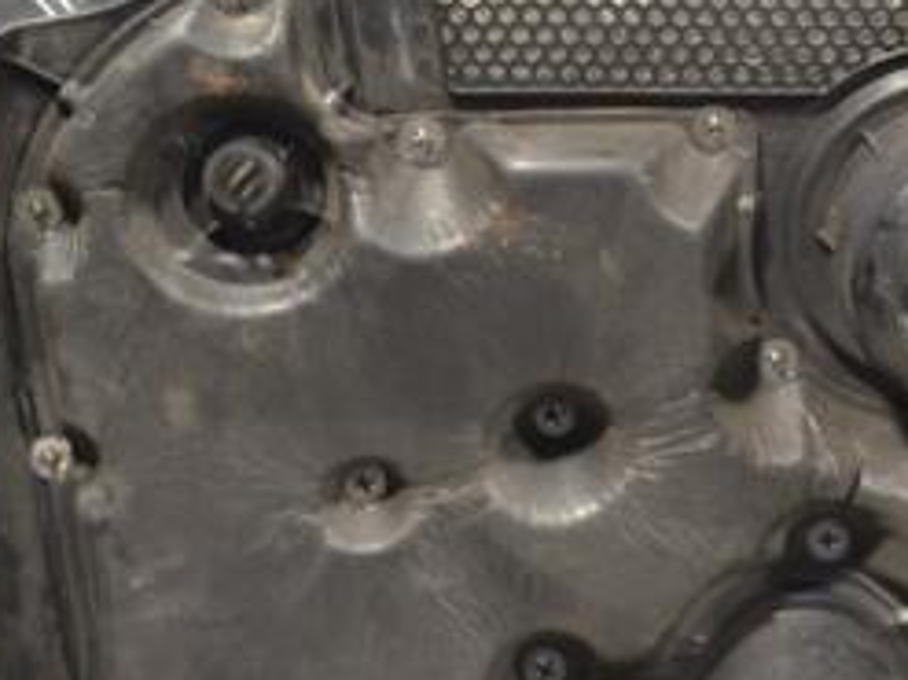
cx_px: 640
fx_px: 2569
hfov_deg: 19.9
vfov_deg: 15.1
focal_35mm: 98
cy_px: 338
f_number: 4.5
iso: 400
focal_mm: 28
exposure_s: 1/50
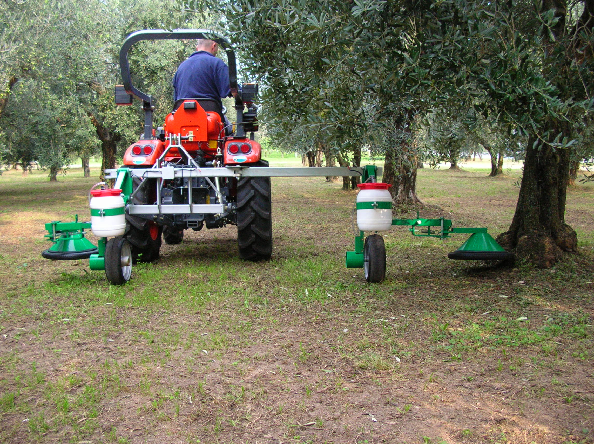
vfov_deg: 40.6
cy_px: 222
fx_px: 600
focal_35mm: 35
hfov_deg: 52.7
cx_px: 297
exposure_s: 1/196
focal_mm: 5.8
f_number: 2.8
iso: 127
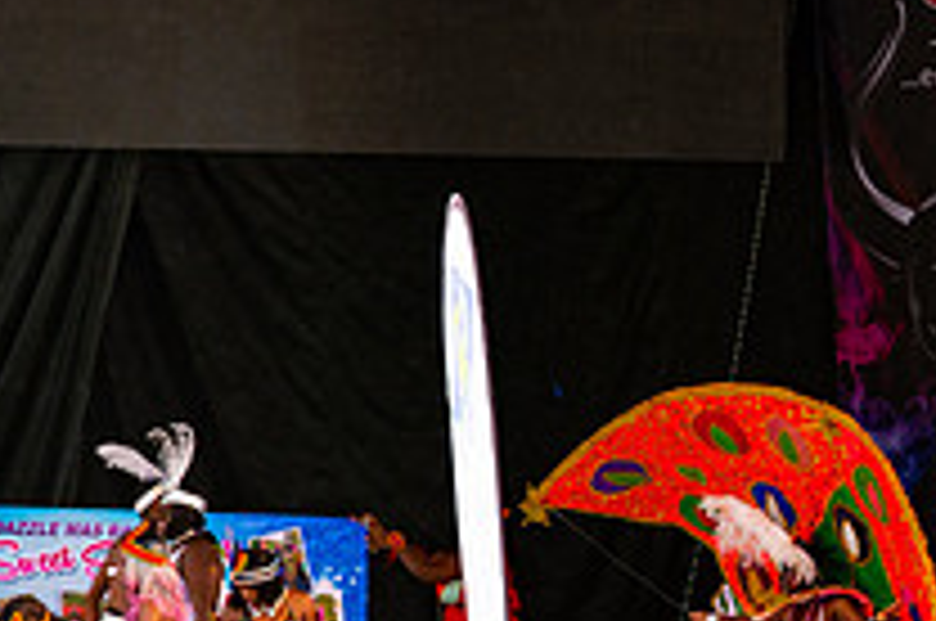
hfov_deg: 4.2
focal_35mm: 489
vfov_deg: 2.8
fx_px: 12694
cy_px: 400
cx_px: 986
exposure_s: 1/160
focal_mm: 175
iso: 500
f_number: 5
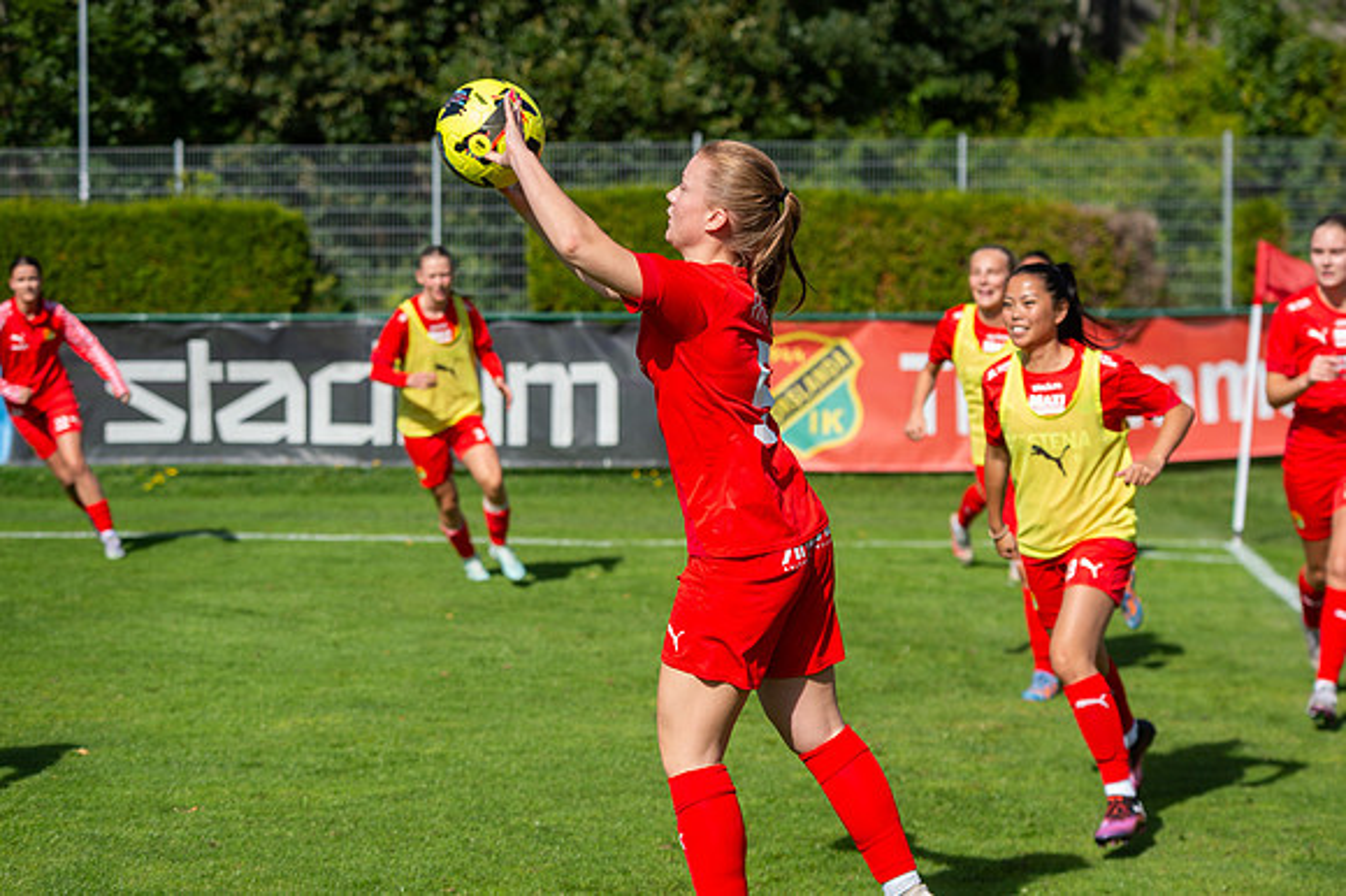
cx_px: 673
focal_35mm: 95
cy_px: 448
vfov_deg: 14.4
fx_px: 3550
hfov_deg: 21.5
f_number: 4.5
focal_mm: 95
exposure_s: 1/1600
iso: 180
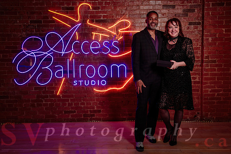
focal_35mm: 41
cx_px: 115
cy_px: 74
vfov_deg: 32.6
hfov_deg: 47.3
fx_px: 264
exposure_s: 1/200
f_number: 3.2
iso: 500
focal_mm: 37
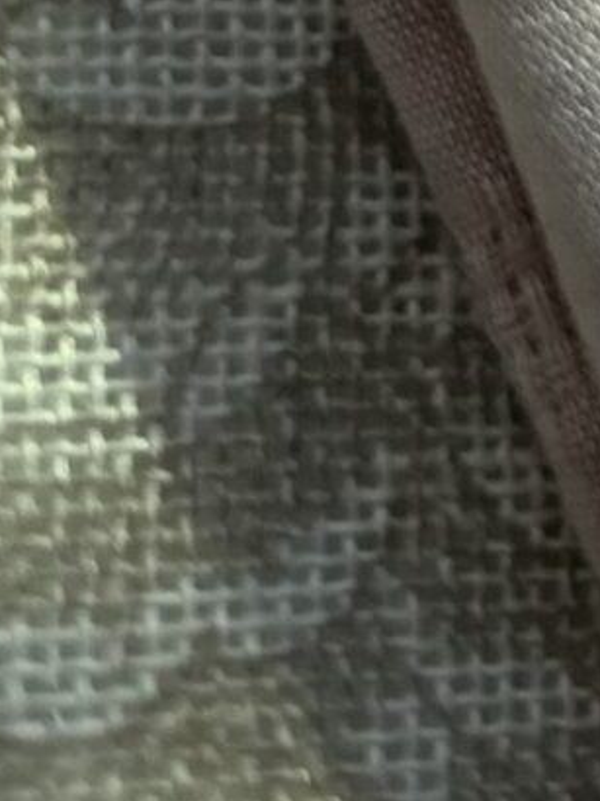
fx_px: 3470
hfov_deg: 8.3
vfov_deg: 11.0
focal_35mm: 150
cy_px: -1160
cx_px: 1796
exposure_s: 1/1901
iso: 80
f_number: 1.78
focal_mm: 6.76
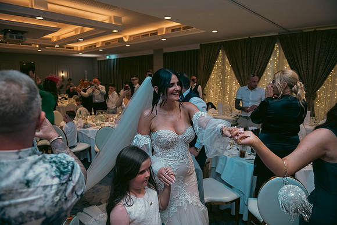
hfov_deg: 73.7
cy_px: 112
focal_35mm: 24
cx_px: 168
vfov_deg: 53.2
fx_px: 225
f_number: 3.5
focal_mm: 24
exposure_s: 1/160
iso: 800
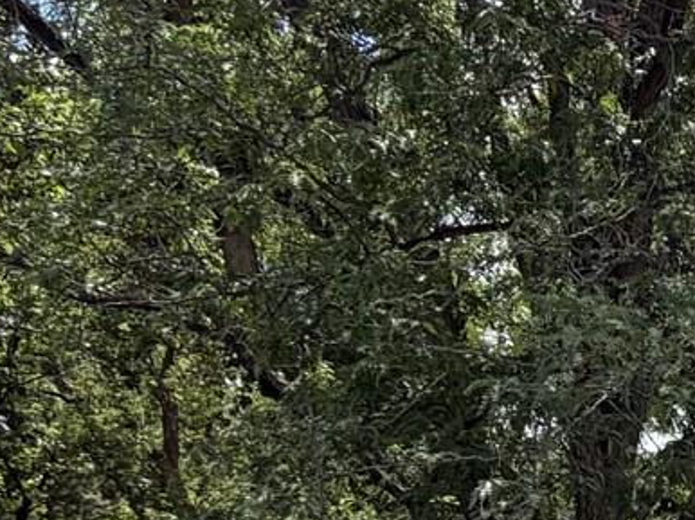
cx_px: 1099
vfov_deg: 20.2
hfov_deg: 24.2
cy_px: 861
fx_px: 1164
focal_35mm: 58
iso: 40
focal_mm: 2.22
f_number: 2.2
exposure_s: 1/770
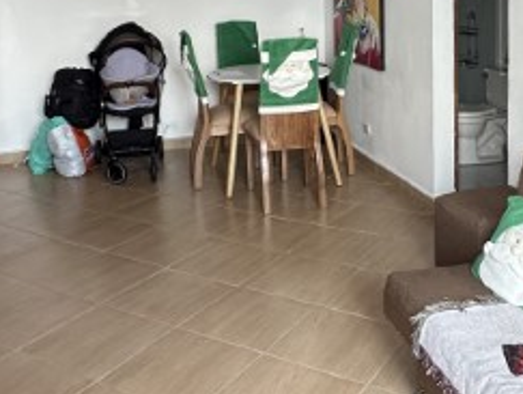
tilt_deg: -3.9
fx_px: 696
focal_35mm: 46
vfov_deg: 30.0
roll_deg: +0.0
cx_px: 308
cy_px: 28
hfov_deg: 41.0
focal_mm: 2.22
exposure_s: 1/120
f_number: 2.2
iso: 250
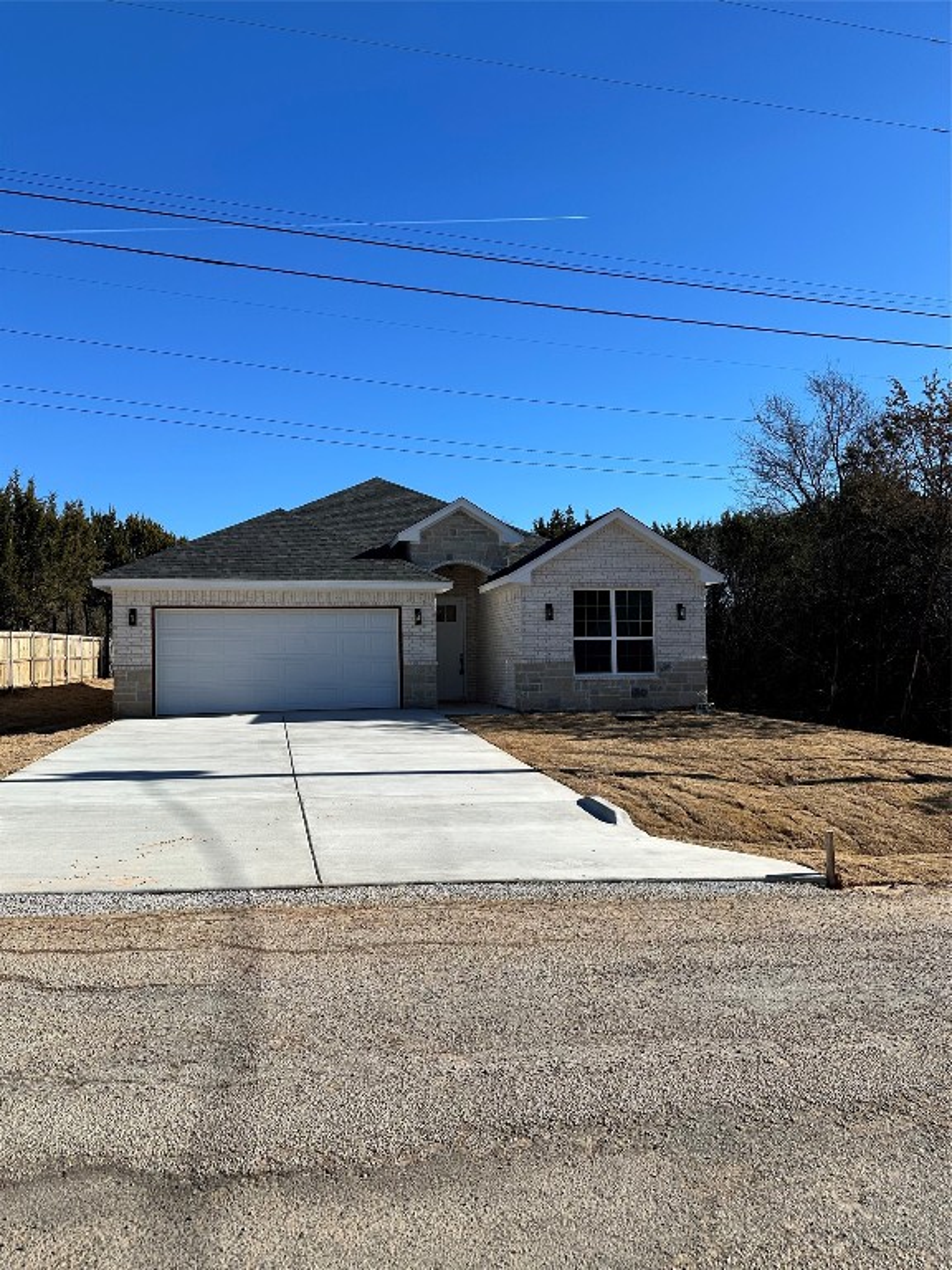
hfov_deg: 56.8
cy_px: 635
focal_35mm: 24
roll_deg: +0.7
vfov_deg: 71.6
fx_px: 880
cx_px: 476
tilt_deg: +1.4
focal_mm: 6.86
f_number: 1.78
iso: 80
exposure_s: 1/5848
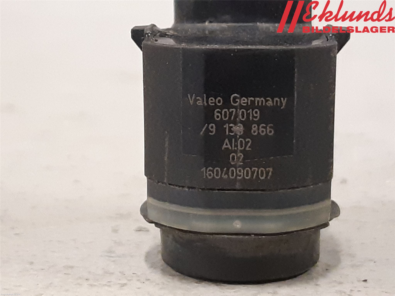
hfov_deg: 67.3
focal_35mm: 26
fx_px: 297
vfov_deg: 53.1
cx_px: 198
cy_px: 148
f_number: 1.7
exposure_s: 1/50
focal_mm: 3.93
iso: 320
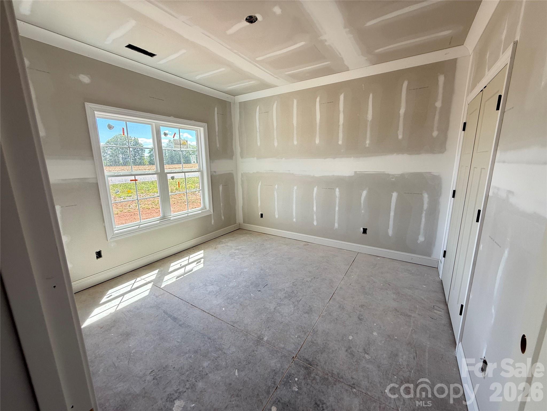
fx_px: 221
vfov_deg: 85.7
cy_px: 206
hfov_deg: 102.1
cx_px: 274
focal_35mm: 14
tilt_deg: -12.0
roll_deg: +0.5
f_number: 2.2
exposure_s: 1/150
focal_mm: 2.22
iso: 64
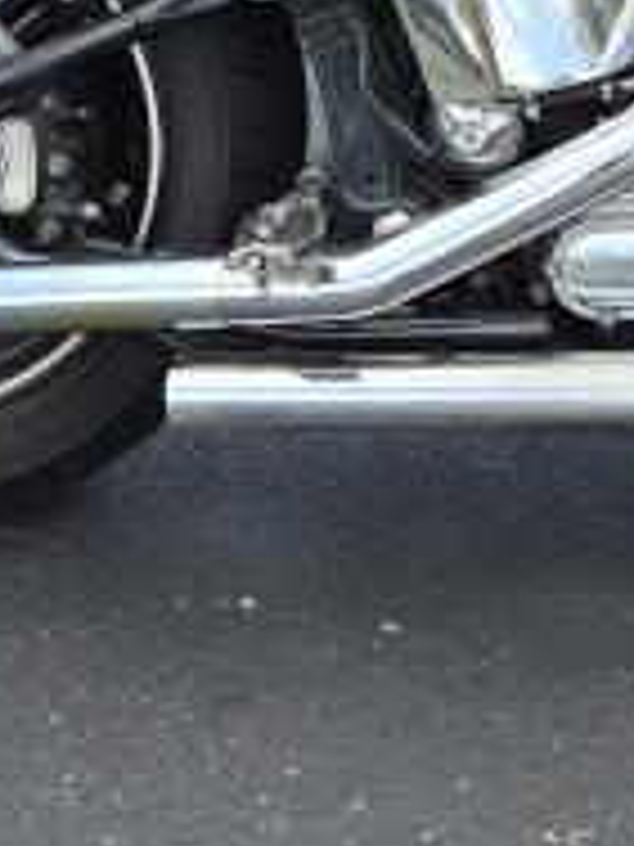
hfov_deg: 14.7
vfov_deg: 18.9
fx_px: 2393
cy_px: -180
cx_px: 733
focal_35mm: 98
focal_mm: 5.4
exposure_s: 1/1392
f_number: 1.8
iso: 80
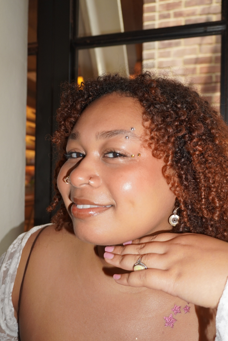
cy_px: 169
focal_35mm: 31
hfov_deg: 42.4
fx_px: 294
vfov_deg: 60.3
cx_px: 115
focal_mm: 20
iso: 250
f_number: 4
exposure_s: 1/160
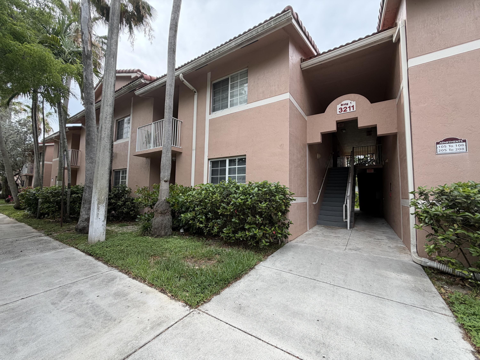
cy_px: 180
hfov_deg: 102.1
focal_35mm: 14
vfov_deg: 85.7
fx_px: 194
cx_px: 240
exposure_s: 1/502
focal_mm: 2.22
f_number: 2.2
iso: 50
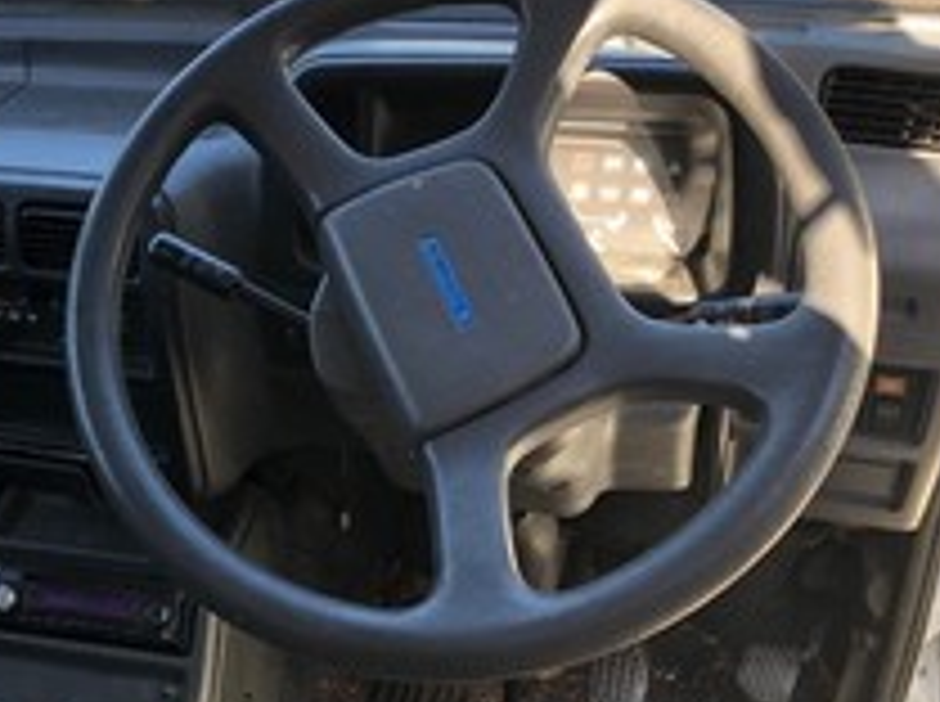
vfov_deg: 30.8
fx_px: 1274
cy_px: 346
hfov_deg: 39.2
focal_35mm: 47
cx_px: 216
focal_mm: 4
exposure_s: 1/120
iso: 50
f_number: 1.8
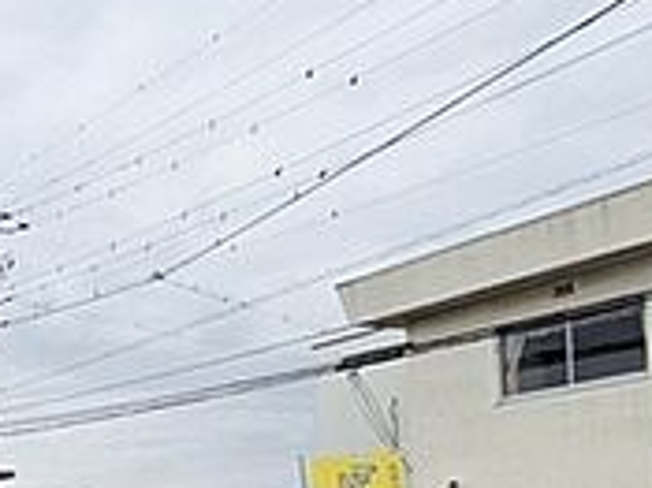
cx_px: -447
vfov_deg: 27.1
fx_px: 903
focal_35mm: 48
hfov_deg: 24.3
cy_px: 570
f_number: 2.2
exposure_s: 1/1070
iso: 51
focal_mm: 1.83
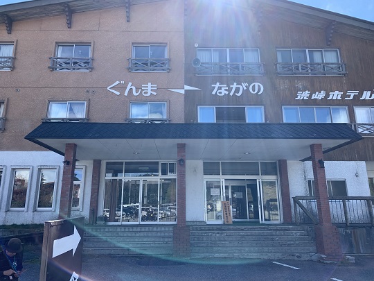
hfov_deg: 67.3
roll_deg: +0.0
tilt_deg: +15.1
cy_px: 140
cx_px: 187
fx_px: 281
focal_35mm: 26
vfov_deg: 53.1
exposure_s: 1/722
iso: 25
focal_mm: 4.25
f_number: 1.8
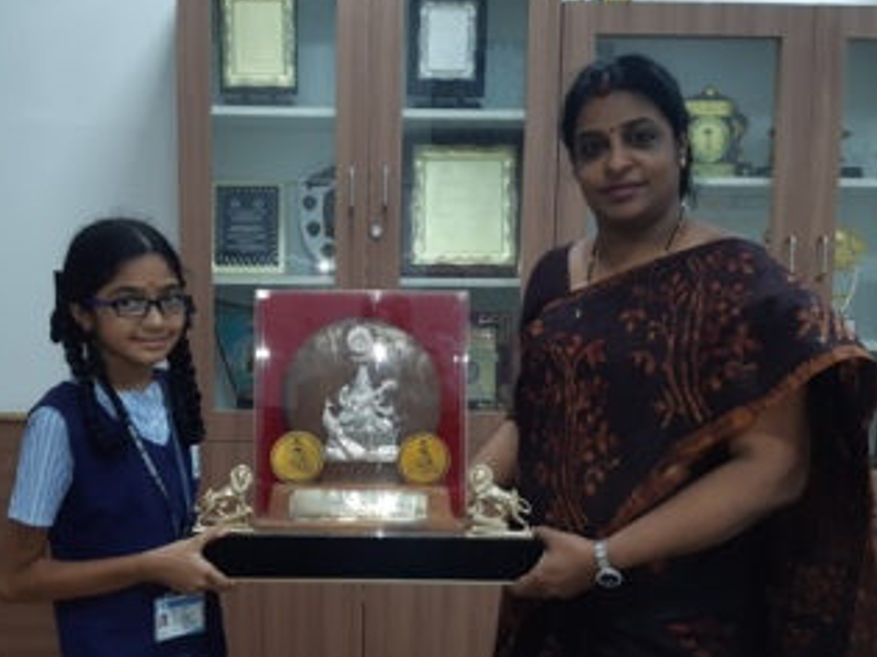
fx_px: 937
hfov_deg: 49.8
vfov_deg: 38.6
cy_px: 362
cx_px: 342
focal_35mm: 37
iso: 250
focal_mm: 3.92
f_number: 1.7
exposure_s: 1/50
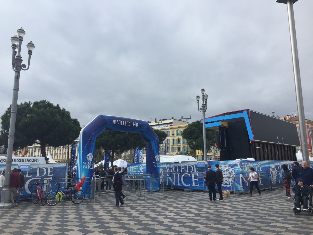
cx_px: 156
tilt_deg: +10.2
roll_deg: -0.3
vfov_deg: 48.2
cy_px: 118
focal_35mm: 29
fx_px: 262
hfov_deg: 61.7
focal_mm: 4.15
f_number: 2.2
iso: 32
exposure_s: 1/1464
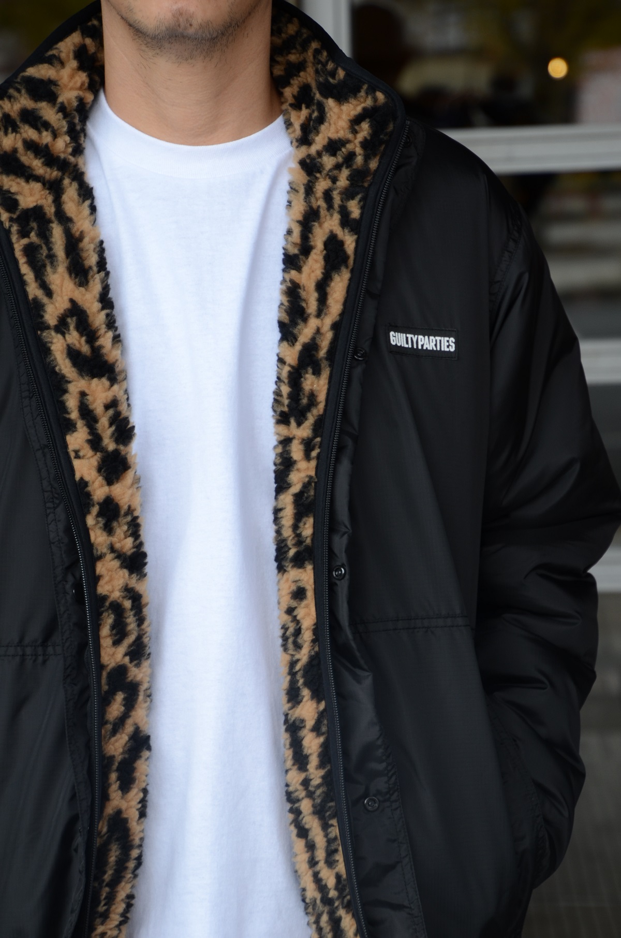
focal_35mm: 117
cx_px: 310
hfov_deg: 11.7
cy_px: 469
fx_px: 3040
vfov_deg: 17.5
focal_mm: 78
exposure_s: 1/200
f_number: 5.3
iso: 320
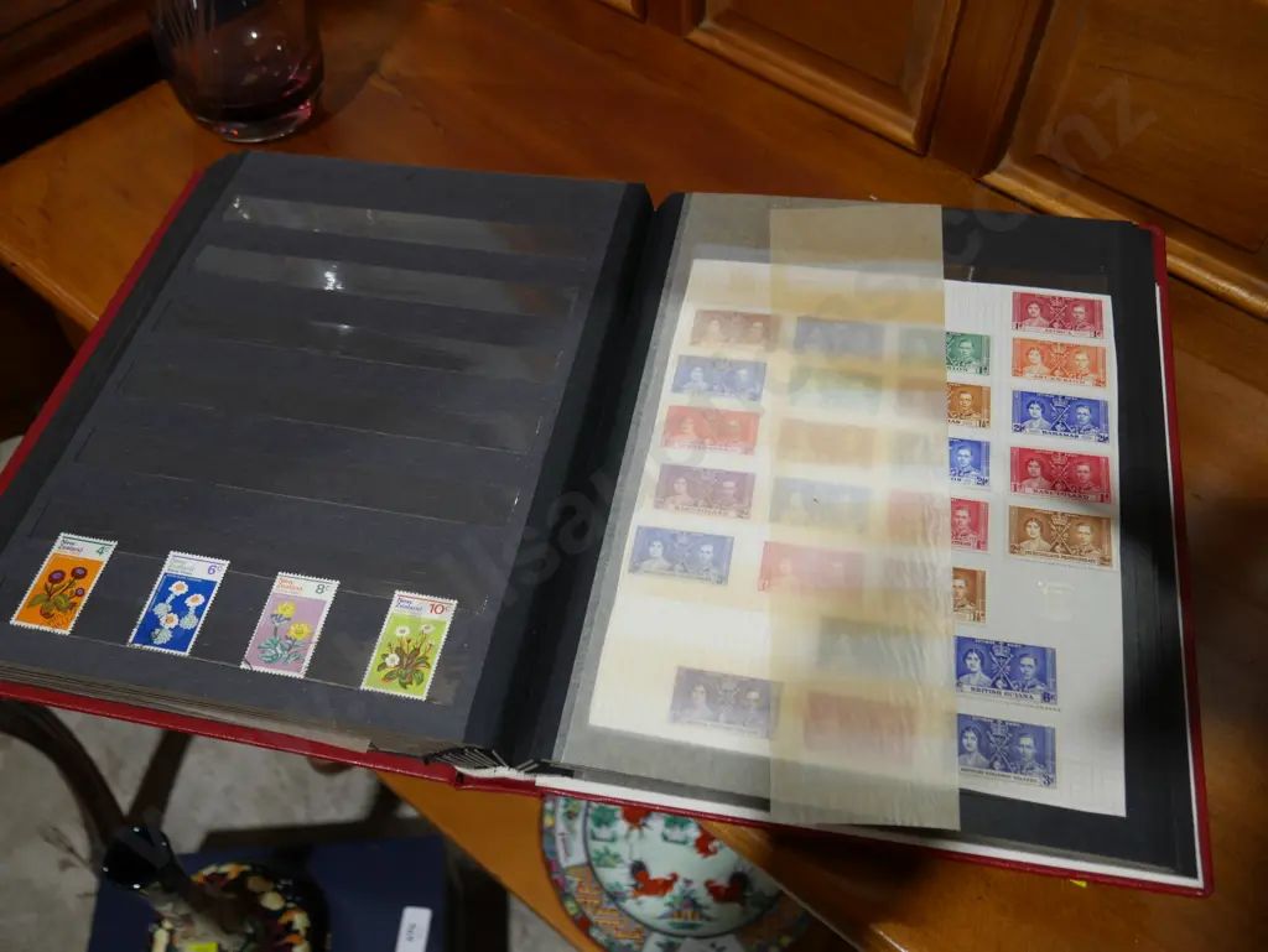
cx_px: 634
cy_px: 476
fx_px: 1173
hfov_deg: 56.8
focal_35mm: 32
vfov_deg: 44.2
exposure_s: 1/80
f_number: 3.6
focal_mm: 16
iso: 200
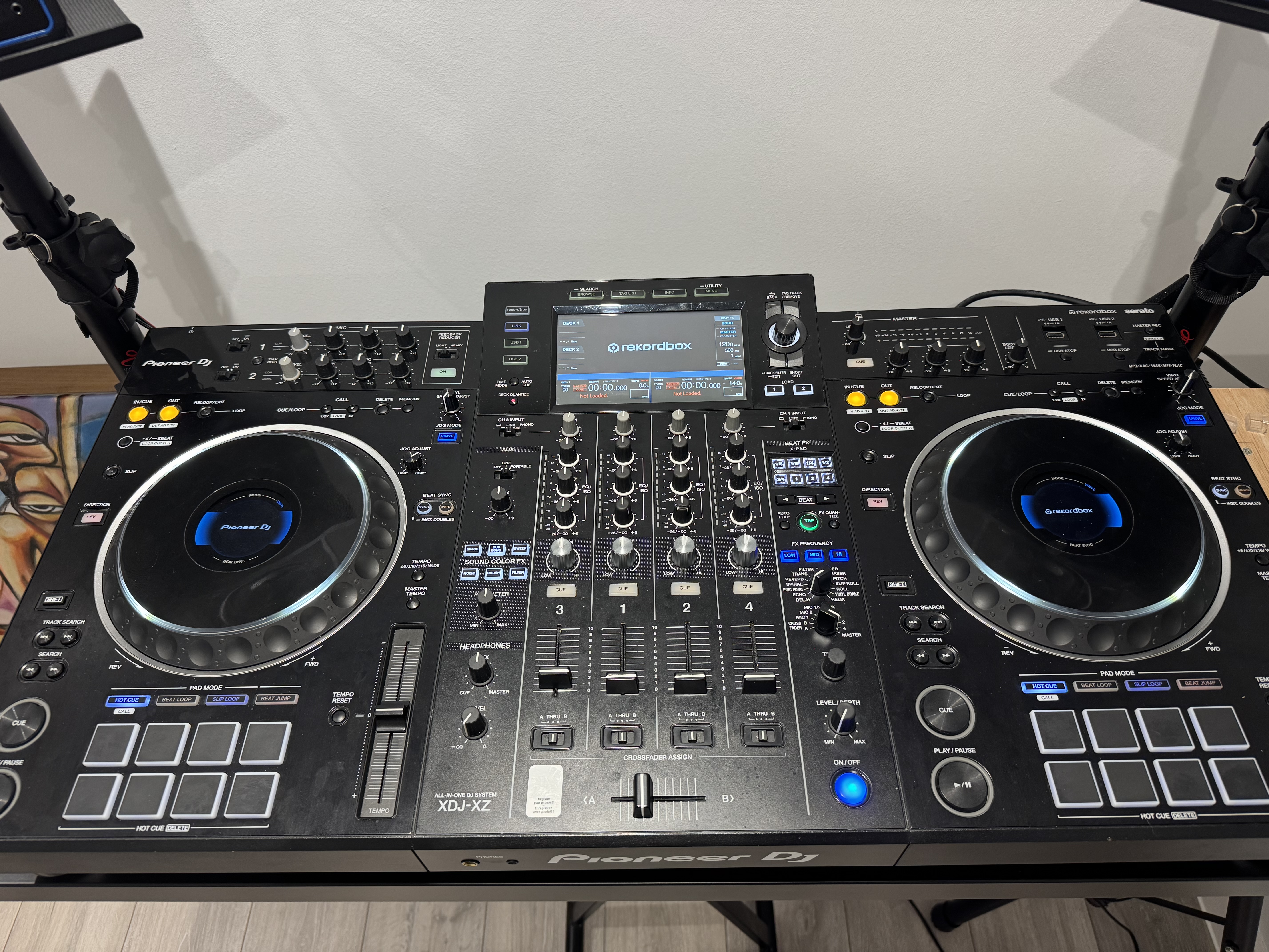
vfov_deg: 56.8
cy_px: 476
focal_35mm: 24
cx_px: 634
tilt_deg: -52.2
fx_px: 880
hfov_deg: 71.6
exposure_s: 1/48
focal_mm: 6.76
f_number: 1.78
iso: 200
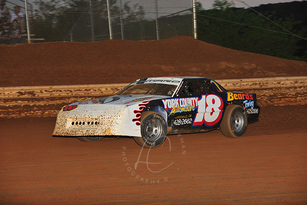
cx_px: 154
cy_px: 102
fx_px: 1151
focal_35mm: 135
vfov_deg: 10.1
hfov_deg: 15.2
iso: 1000
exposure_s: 1/320
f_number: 7.1
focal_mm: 135
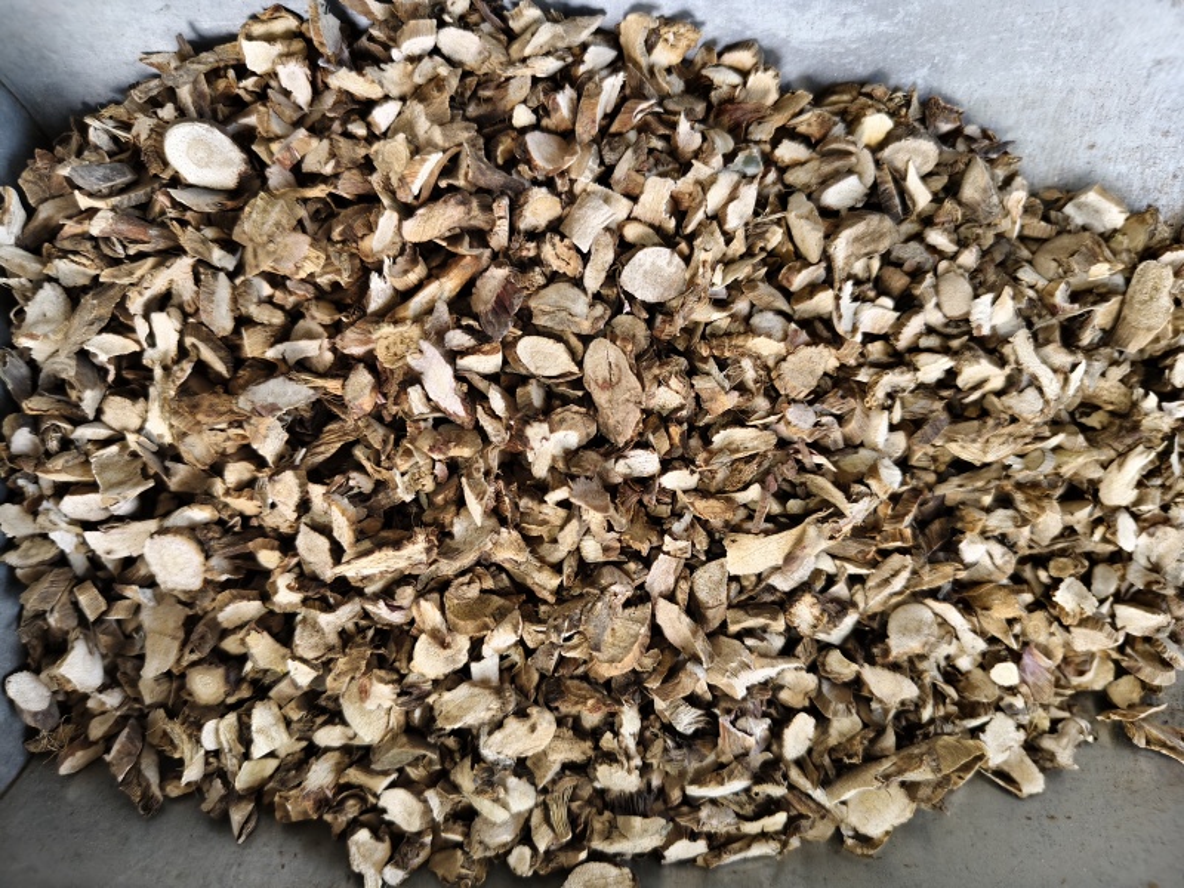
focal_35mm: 23
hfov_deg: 73.9
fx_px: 787
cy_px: 444
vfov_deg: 58.9
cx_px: 592
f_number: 1.88
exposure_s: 1/50
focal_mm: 5.56
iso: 987
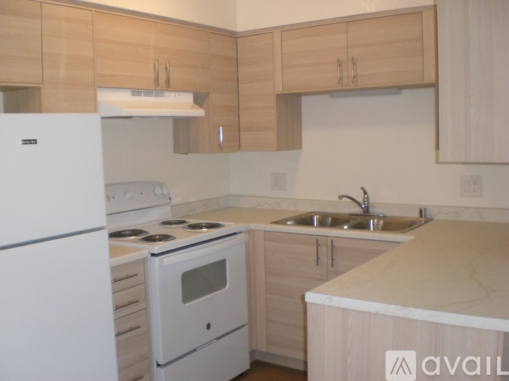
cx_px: 254
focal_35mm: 38
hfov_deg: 49.0
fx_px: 559
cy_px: 190
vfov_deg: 37.7
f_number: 3.1
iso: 200
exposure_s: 1/60
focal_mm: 6.3
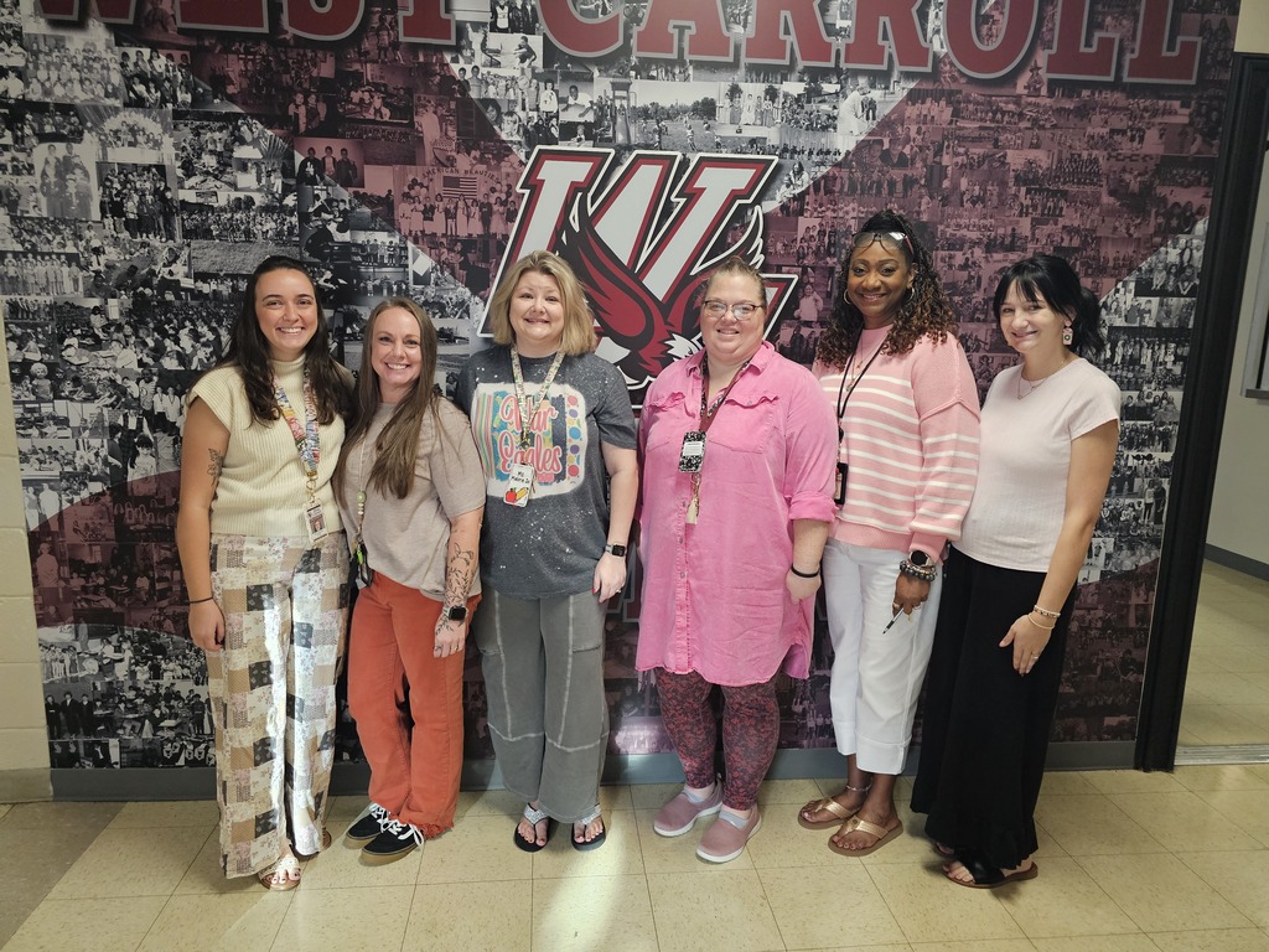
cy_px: 476
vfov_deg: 58.9
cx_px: 634
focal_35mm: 23
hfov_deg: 73.9
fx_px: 843
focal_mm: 6.3
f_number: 1.7
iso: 800
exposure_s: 1/120
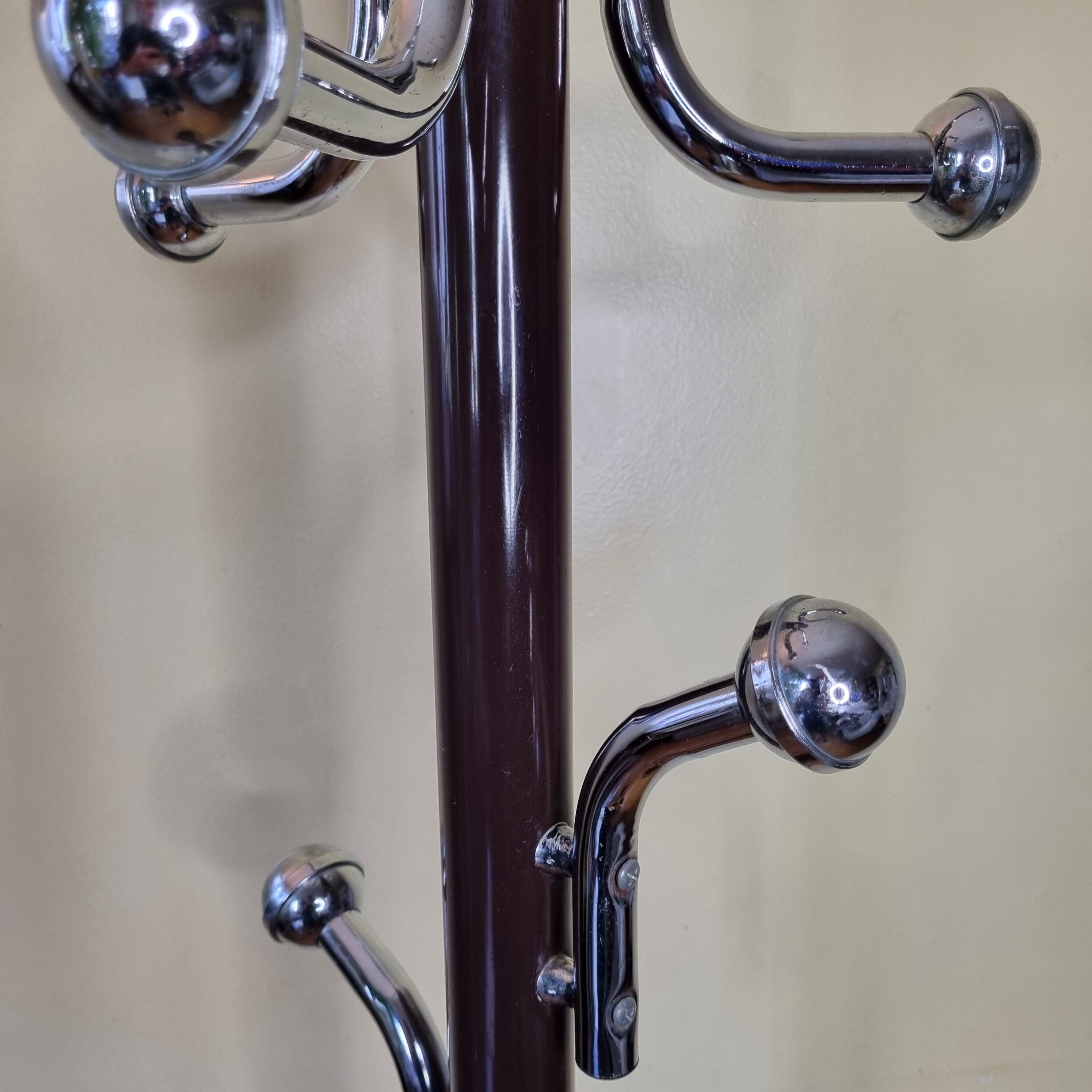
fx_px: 1106
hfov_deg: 52.5
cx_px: 545
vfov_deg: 52.4
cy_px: 604
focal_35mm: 31
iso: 125
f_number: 1.8
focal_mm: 5.4
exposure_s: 1/100
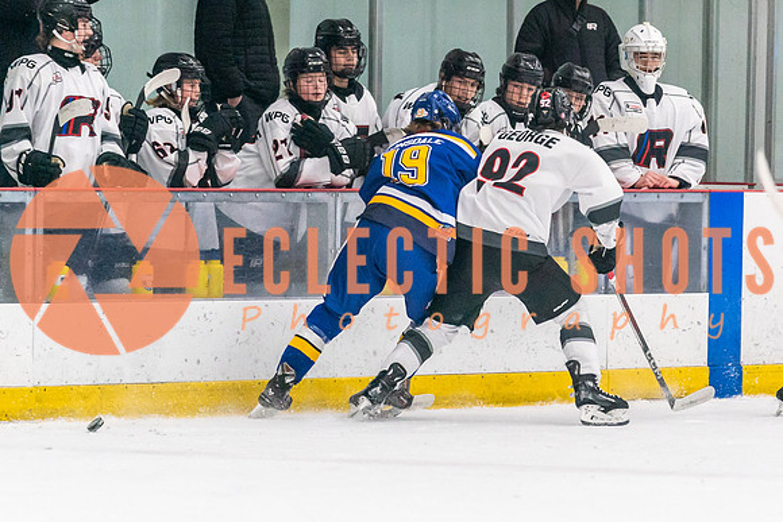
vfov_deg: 3.4
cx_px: 514
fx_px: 8751
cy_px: 261
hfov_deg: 5.1
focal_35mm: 402
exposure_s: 1/1250
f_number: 2.8
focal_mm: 200
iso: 3200
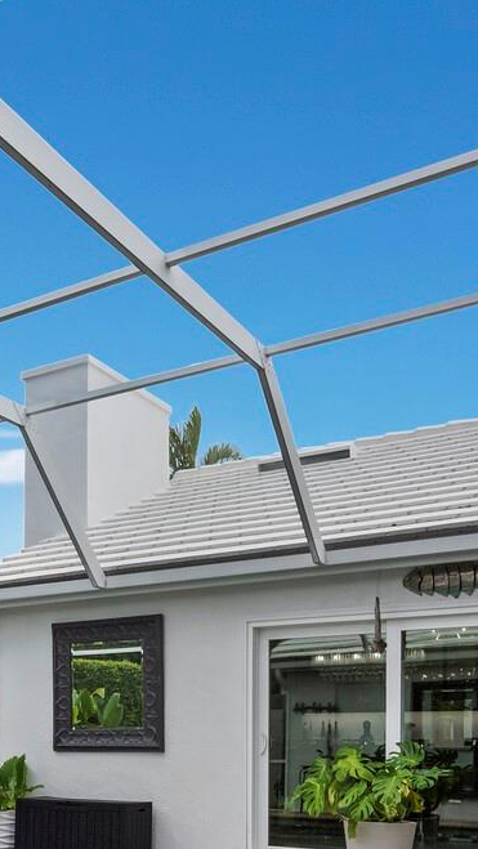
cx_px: 148
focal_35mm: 37
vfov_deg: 48.4
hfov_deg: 31.7
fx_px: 833
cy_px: 761
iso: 400
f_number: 11
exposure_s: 1/160
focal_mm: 7
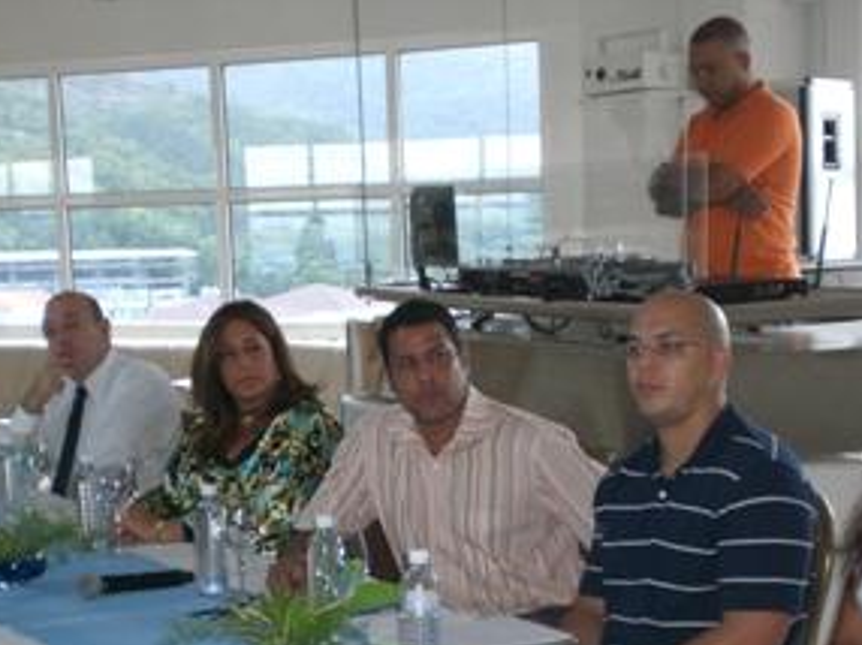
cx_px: 482
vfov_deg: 18.3
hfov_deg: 24.4
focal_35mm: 80
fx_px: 1990
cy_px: 500
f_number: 3.6
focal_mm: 8.44
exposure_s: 1/60
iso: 200
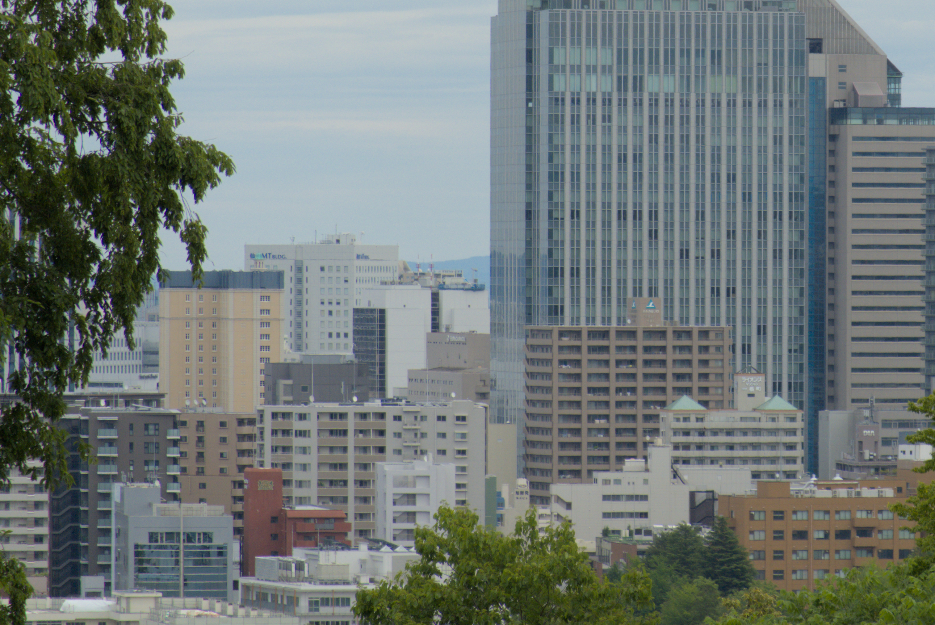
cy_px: 102
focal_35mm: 312
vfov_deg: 4.4
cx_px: 824
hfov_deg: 6.6
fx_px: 8109
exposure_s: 1/800
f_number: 4.5
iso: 100
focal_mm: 62.36
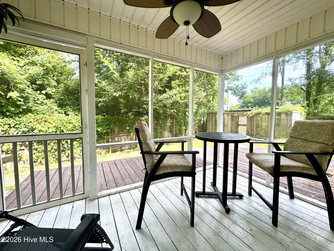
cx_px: 167
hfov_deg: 102.1
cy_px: 126
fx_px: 135
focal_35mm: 14
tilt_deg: -5.1
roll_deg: -0.8
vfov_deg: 85.7
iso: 50
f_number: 2.2
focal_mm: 2.22
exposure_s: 1/99
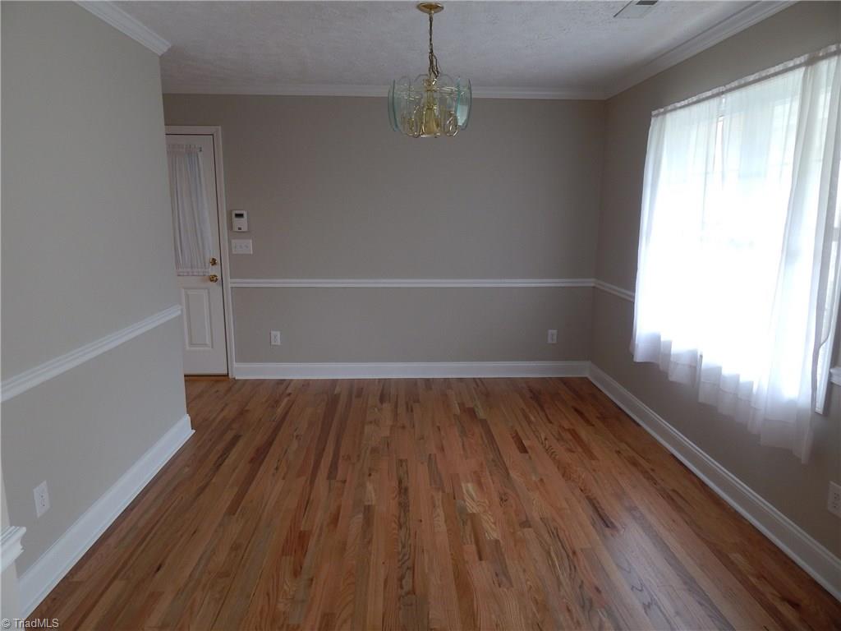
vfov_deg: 58.9
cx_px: 420
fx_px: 559
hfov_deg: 73.9
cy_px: 316
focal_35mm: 23
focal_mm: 4
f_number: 3
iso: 125
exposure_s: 1/50
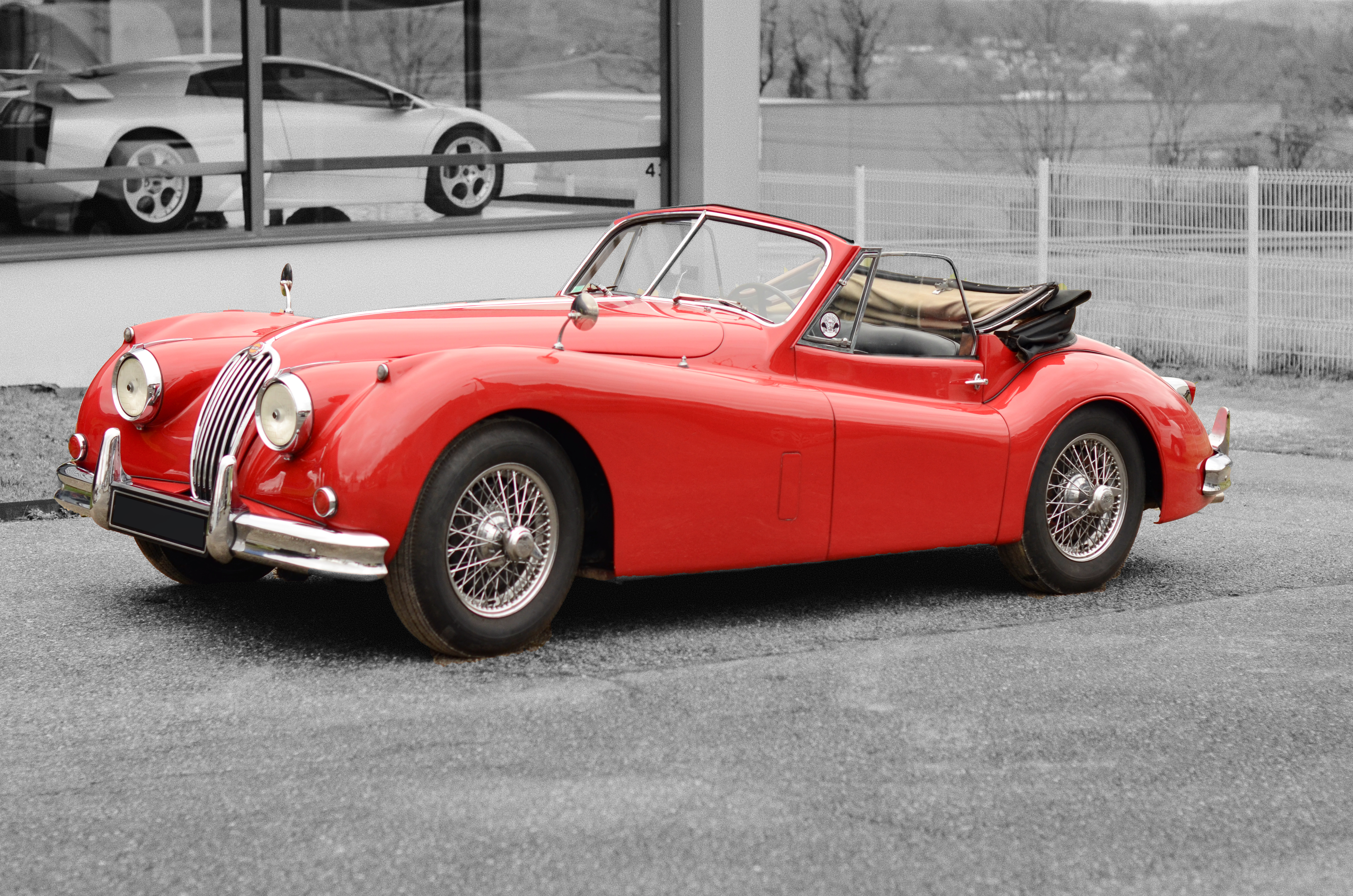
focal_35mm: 75
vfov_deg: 18.1
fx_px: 2813
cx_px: 676
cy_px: 448
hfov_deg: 27.0
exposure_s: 1/800
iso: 320
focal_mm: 50
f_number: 2.5
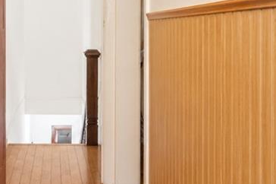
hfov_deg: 40.5
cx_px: 30
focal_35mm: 45
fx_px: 345
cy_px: 46
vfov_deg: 29.3
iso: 2000
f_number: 7.1
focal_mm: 10.4
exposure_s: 1/60
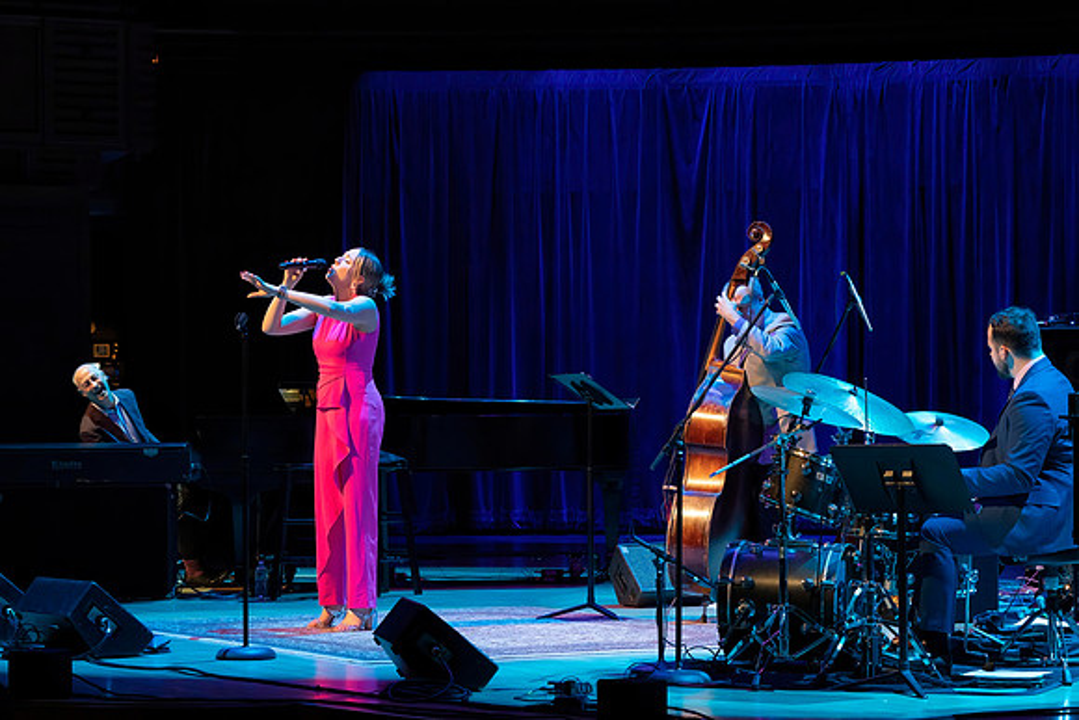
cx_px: 525
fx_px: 3239
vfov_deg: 12.7
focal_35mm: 108
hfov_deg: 18.9
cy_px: 353
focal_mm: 100
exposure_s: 1/250
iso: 5000
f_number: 7.1
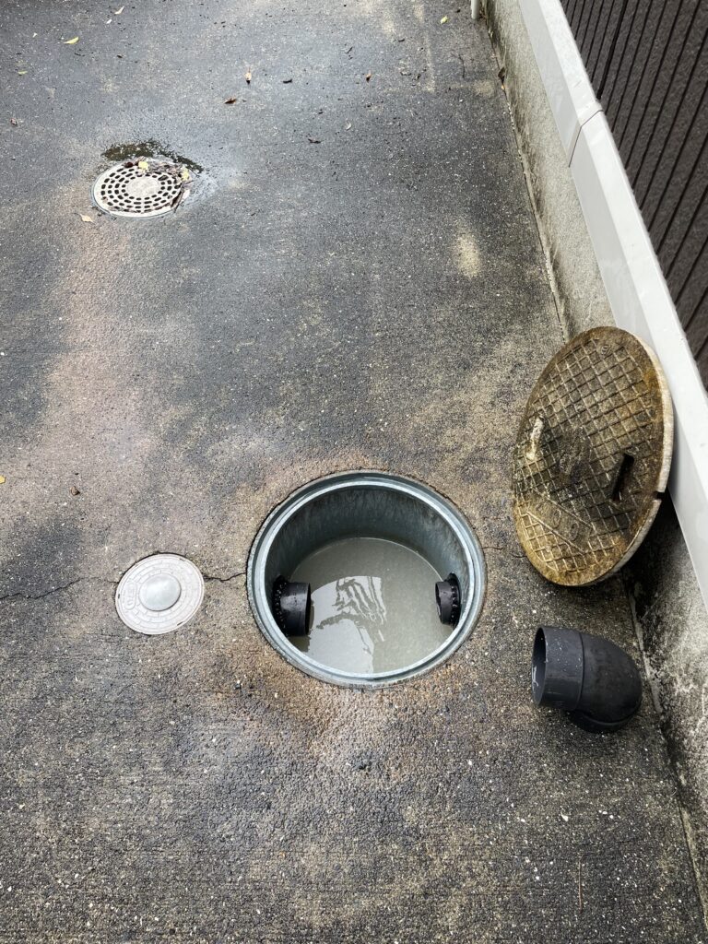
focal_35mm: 26
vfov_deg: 67.3
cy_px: 472
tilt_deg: -55.4
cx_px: 354
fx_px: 709
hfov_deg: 53.1
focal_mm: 4.2
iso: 32
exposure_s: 1/279
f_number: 1.6
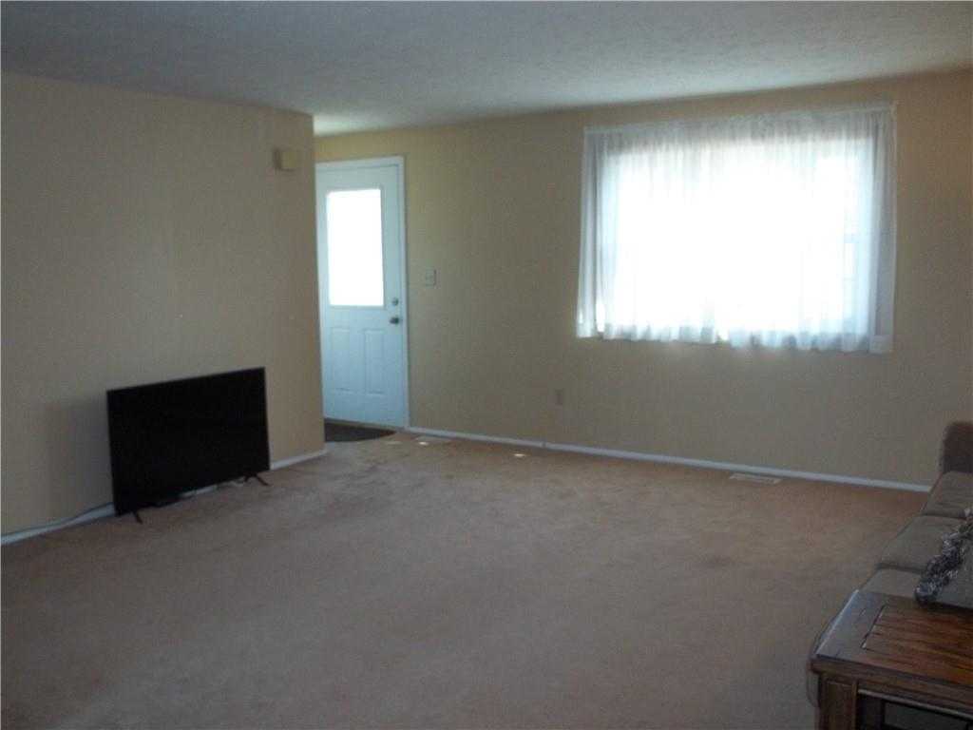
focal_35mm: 33
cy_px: 365
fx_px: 928
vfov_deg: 42.9
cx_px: 486
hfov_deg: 55.4
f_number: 3.3
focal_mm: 5.9
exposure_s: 1/30
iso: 160
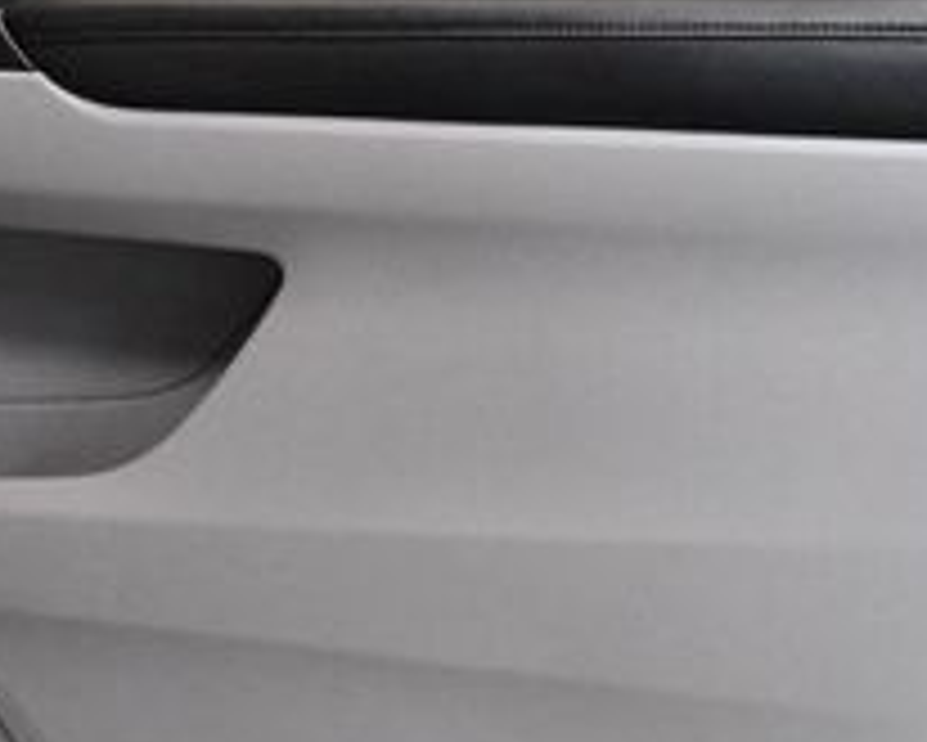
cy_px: 252
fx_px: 2882
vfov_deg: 14.7
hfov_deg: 18.3
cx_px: 549
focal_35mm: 105
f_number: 3.5
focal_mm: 18
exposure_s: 1/100
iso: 3200
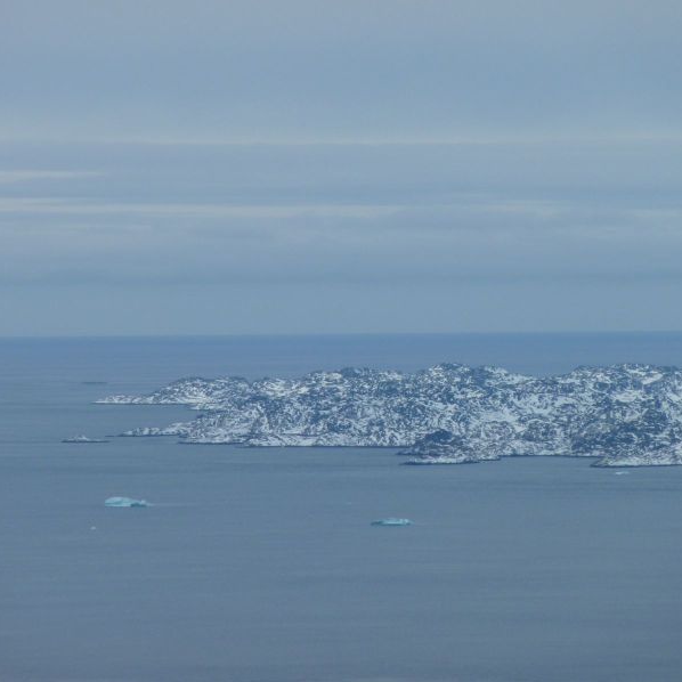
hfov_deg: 4.9
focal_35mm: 355
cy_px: 341
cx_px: 306
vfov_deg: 4.9
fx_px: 7913
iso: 80
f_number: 5.6
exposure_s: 1/400
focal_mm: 49.2
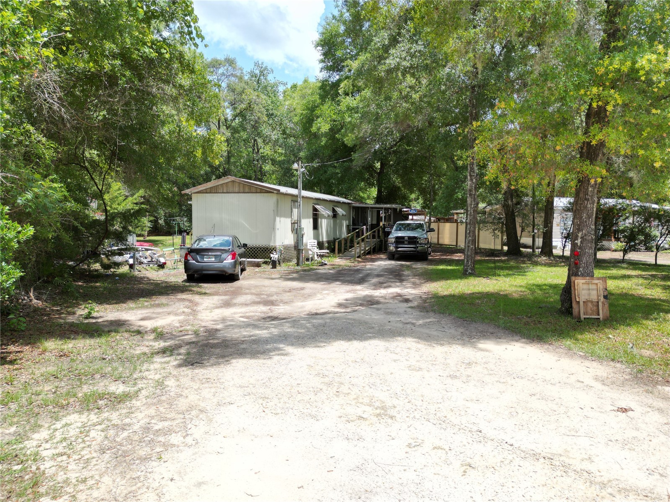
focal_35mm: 24
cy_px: 251
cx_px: 335
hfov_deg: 71.6
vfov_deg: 56.8
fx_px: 465
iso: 110
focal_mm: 6.72
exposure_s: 1/3000
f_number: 1.7
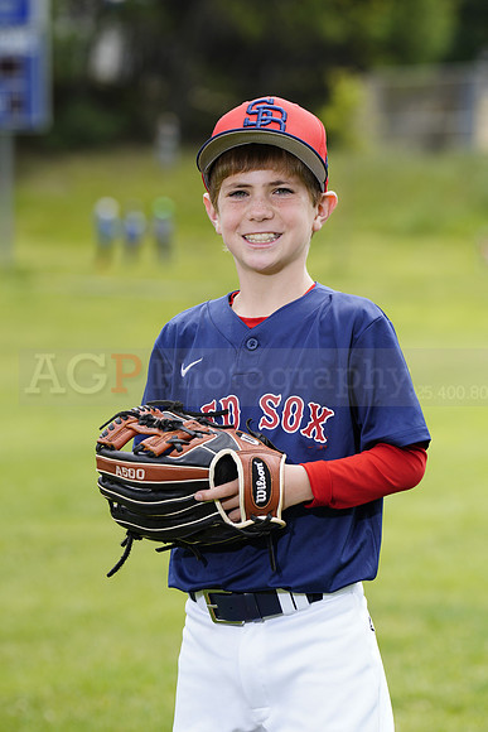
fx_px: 4064
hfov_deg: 6.9
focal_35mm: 200
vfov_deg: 10.3
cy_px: 366
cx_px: 244
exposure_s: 1/250
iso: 100
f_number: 6.3
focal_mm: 200
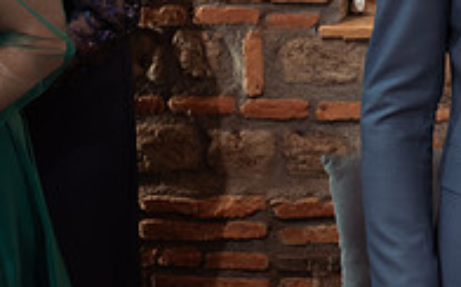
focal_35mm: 102
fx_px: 1280
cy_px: -17
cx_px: 593
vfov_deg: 12.6
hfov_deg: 19.0
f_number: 2.8
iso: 2500
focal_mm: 30
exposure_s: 1/200
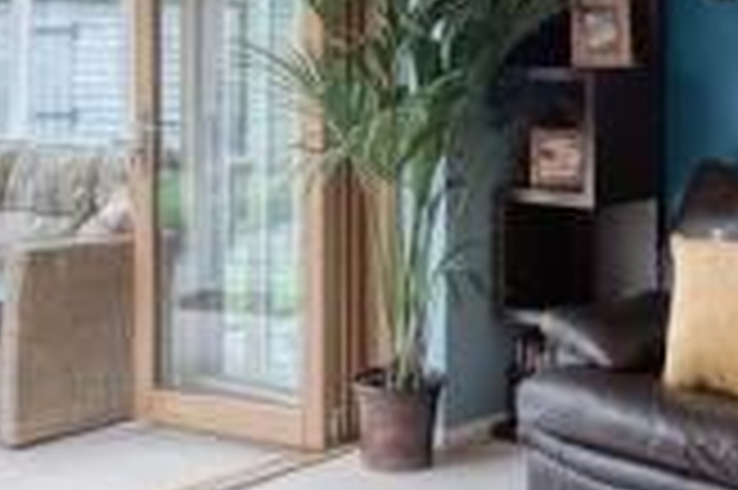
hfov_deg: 32.6
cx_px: 574
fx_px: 1229
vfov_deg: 22.1
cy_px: 61
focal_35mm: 60
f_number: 8
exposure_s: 1/25
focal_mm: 10
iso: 250
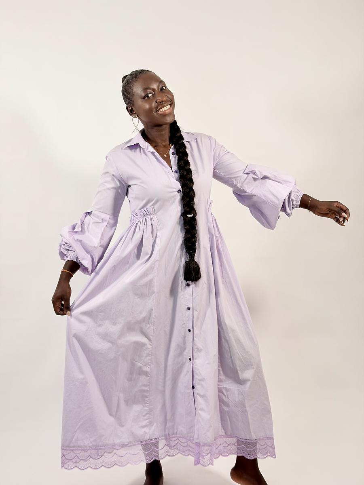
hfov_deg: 30.3
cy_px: 242
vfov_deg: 39.7
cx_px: 182
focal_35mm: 48
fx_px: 673
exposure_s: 1/100
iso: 80
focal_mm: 6.76
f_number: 1.78
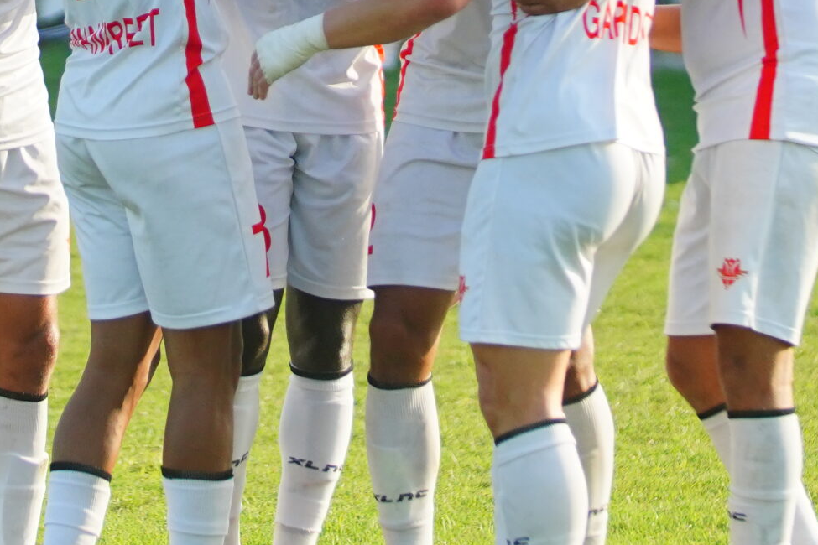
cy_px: 42
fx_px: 8111
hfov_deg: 5.8
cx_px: 239
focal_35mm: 357
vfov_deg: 3.8
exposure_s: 1/5000
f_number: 2
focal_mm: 91
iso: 500
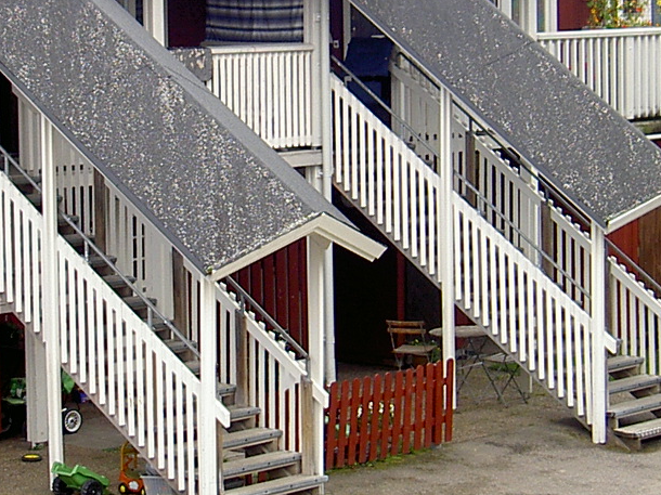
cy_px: 175
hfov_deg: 15.0
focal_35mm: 131
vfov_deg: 11.3
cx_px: 249
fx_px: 2500
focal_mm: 8
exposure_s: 1/160
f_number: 2.8
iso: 100
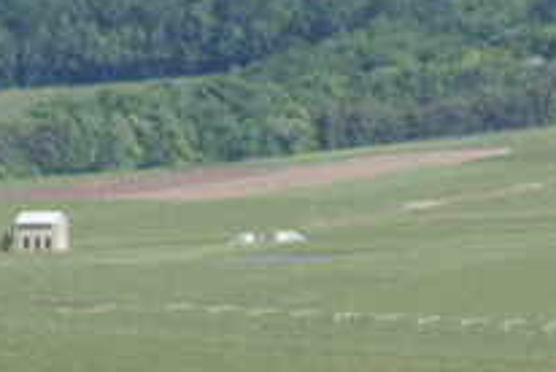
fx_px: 8630
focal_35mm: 558
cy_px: 249
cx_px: 548
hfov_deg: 3.7
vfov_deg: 2.5
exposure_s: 1/320
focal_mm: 160
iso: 100
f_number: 6.3
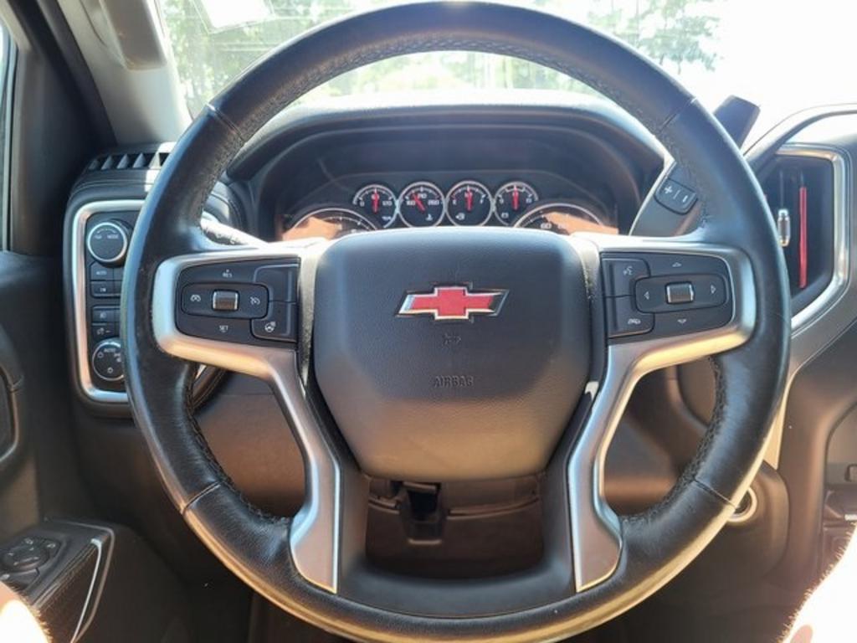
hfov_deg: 67.3
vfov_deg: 53.1
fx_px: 644
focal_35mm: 26
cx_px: 428
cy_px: 322
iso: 50
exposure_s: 1/120
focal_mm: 5.4
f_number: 1.8
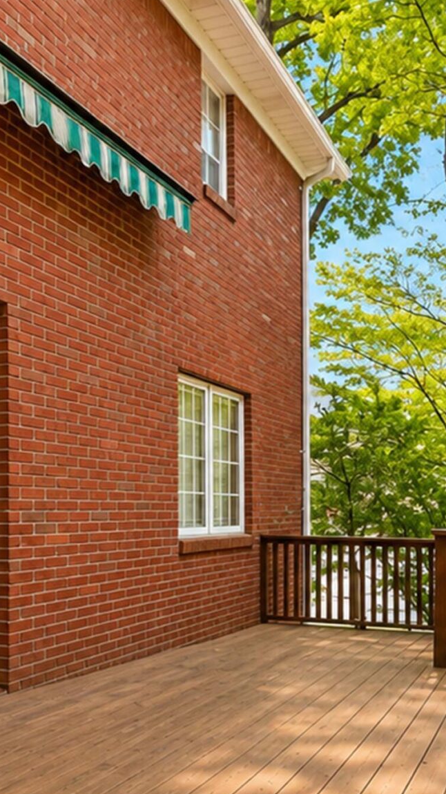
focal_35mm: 35
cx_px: 329
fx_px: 736
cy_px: 509
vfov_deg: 55.8
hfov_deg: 33.1
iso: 1600
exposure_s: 1/80
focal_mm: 10
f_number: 8
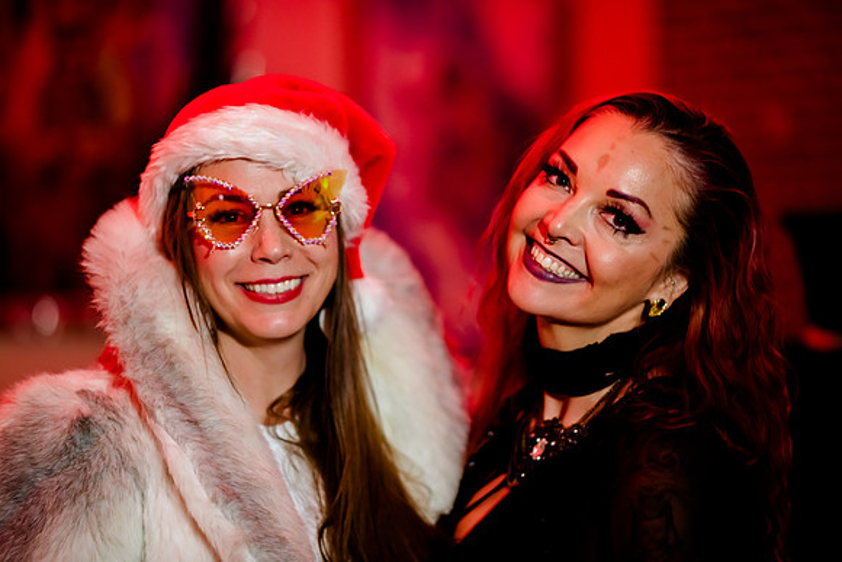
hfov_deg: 19.5
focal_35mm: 105
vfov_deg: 13.0
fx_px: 2456
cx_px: 421
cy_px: 281
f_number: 2
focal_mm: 105
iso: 1000
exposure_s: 1/100
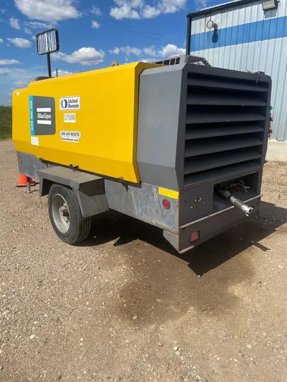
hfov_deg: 53.1
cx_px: 144
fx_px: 287
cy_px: 191
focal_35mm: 26
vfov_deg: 67.3
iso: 32
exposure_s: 1/4464
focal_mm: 4.2
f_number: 1.6
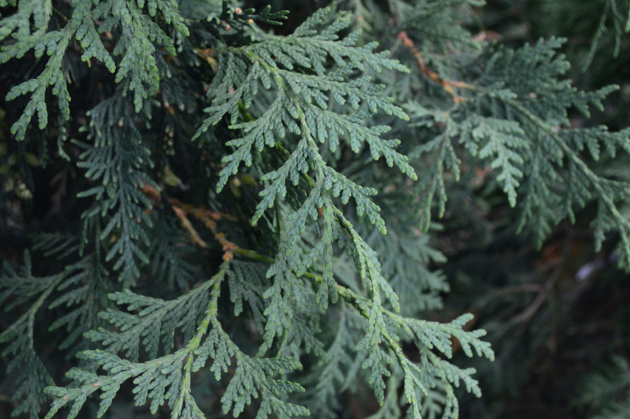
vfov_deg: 30.8
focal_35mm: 44
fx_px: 761
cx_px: 315
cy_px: 210
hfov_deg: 45.0
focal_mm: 29
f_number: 8
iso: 400
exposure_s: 1/80
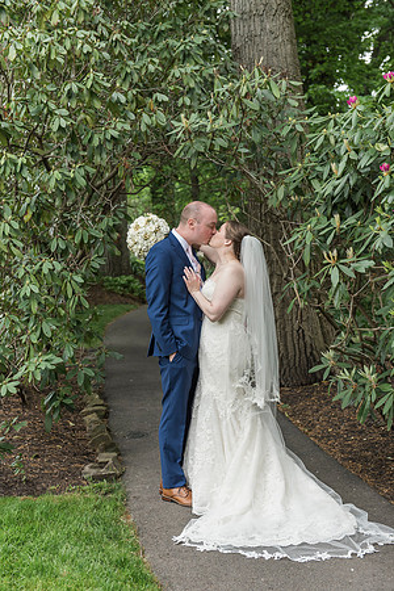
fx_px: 903
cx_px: 197
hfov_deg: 24.6
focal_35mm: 55
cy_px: 296
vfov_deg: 36.2
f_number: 3.5
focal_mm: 55
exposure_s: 1/200
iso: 800
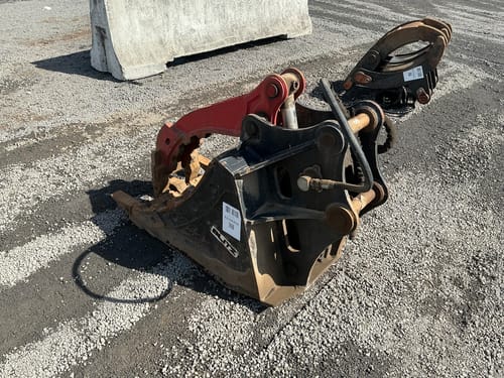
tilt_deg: -32.2
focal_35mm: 28
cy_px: 189
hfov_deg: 63.4
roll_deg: -3.4
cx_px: 252
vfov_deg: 49.7
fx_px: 408
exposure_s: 1/1221
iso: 25
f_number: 1.8
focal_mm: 3
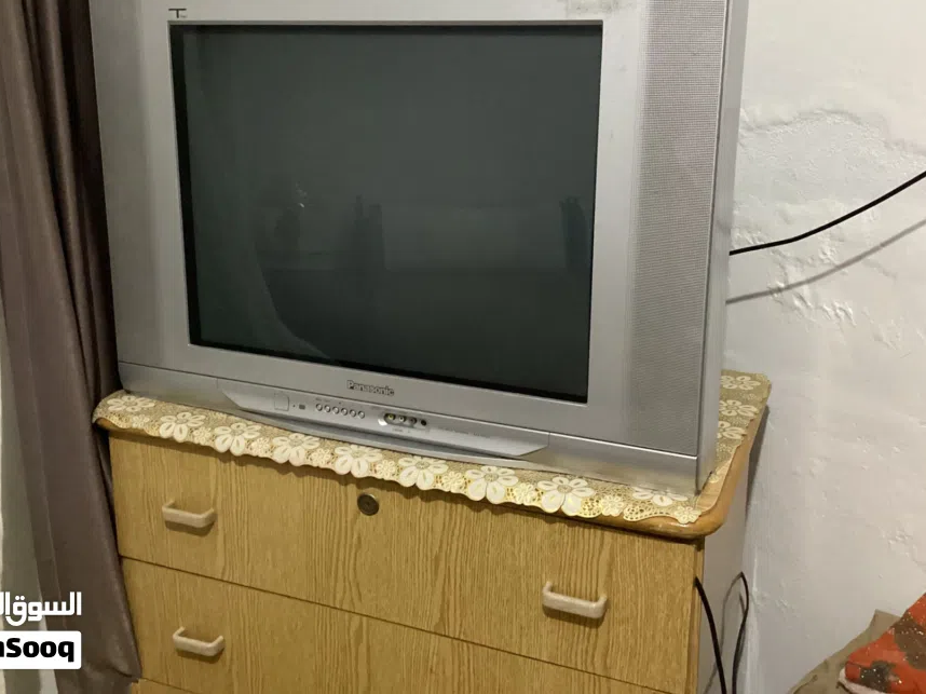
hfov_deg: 50.1
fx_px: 989
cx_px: 451
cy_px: 281
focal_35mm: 37
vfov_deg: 38.5
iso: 640
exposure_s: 1/30
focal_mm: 3.3
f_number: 2.4
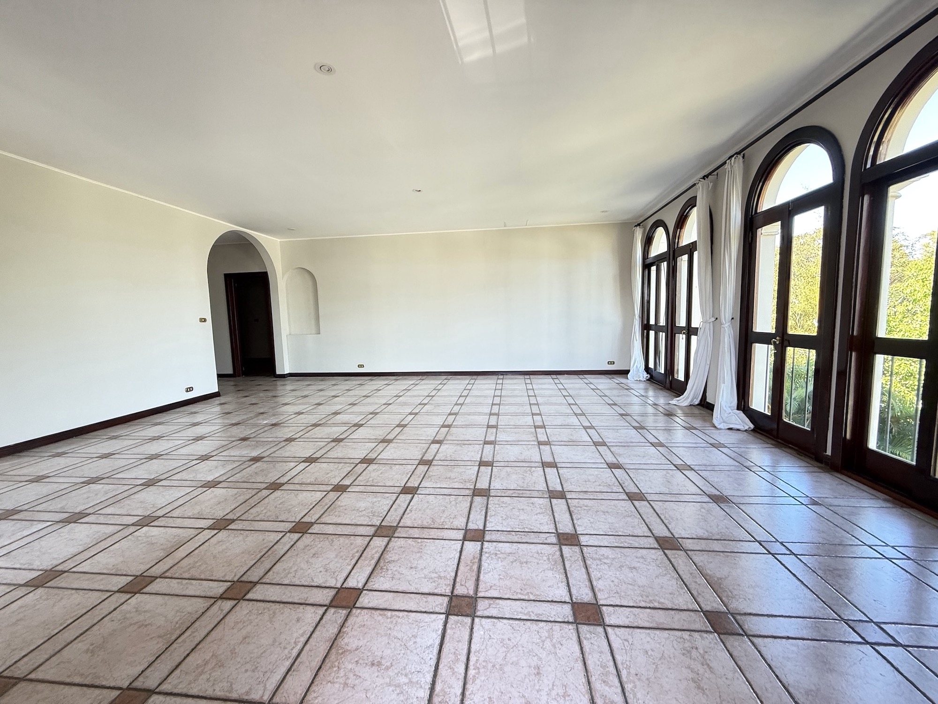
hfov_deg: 102.1
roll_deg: +2.7
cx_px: 469
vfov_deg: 85.7
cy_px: 352
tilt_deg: -5.3
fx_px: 379
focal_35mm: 14
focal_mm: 2.22
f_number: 2.2
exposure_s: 1/99
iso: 200
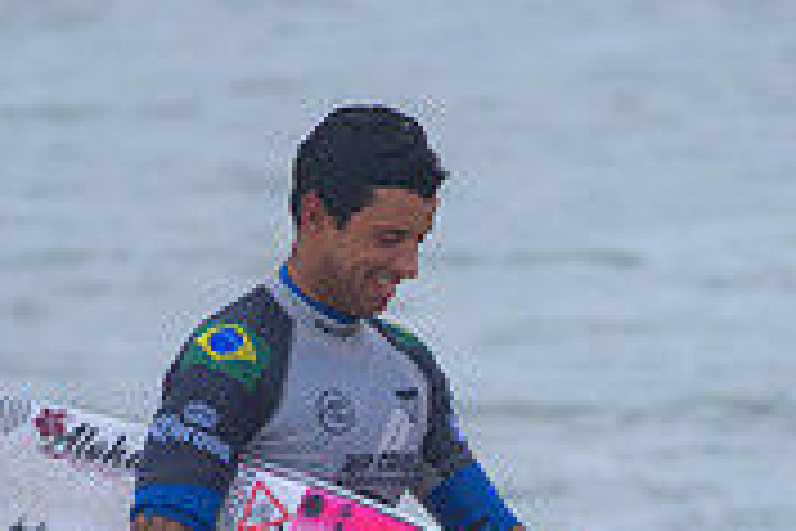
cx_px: 406
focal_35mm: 1758
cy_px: 577
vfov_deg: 0.8
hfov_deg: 1.2
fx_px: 38868
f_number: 5.6
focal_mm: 500
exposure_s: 1/2000
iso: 400
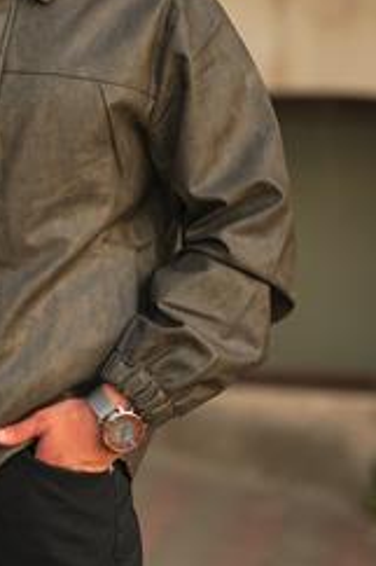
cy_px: 187
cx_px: 2
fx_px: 1945
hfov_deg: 10.9
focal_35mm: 124
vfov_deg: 16.5
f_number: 1.4
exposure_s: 1/200
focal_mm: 50
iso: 500
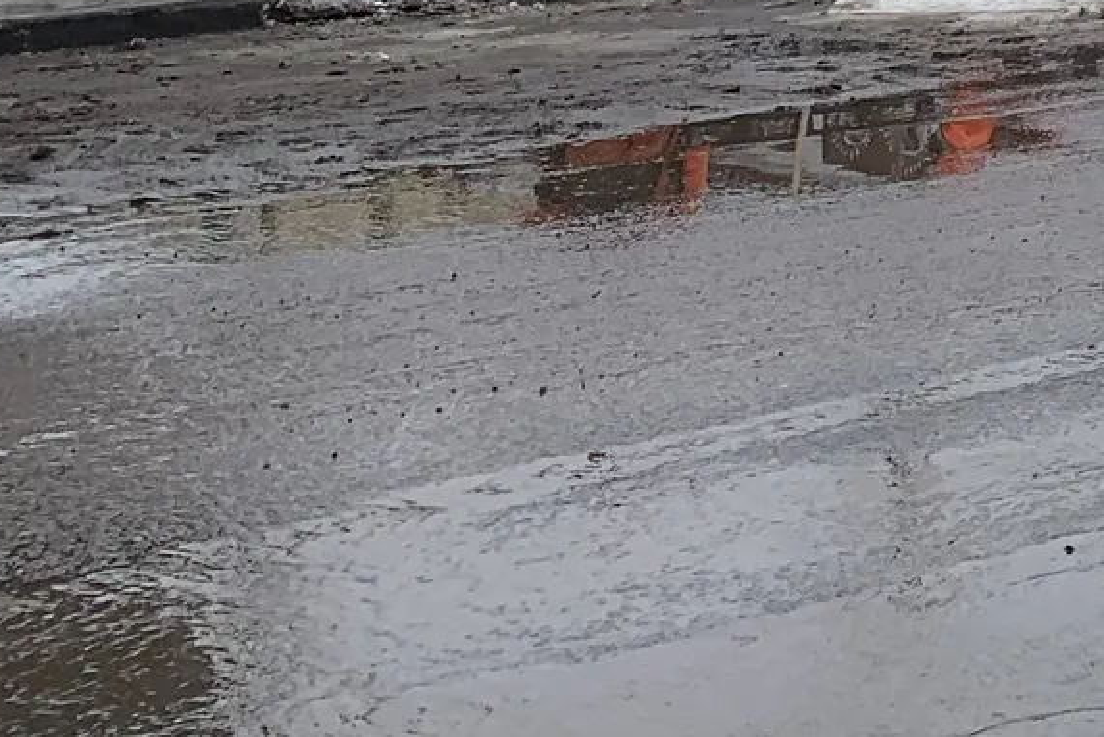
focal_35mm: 113
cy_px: -760
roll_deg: -0.4
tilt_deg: +7.0
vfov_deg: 11.0
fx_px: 3466
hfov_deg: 15.1
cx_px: 2125
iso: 25
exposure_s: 1/656
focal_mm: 4.25
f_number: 1.8
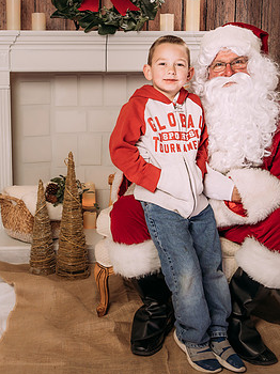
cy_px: 170
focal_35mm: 63
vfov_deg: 30.7
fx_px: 680
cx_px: 107
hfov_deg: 23.2
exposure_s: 1/100
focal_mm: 35
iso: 100
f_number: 5.6
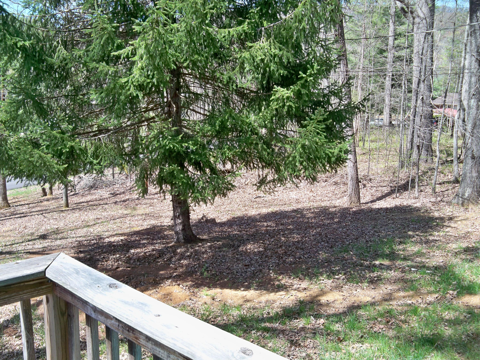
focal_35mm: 35
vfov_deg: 40.7
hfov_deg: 52.6
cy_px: 180
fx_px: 485
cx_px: 240
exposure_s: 1/160
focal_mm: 6.2
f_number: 3.5
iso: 64
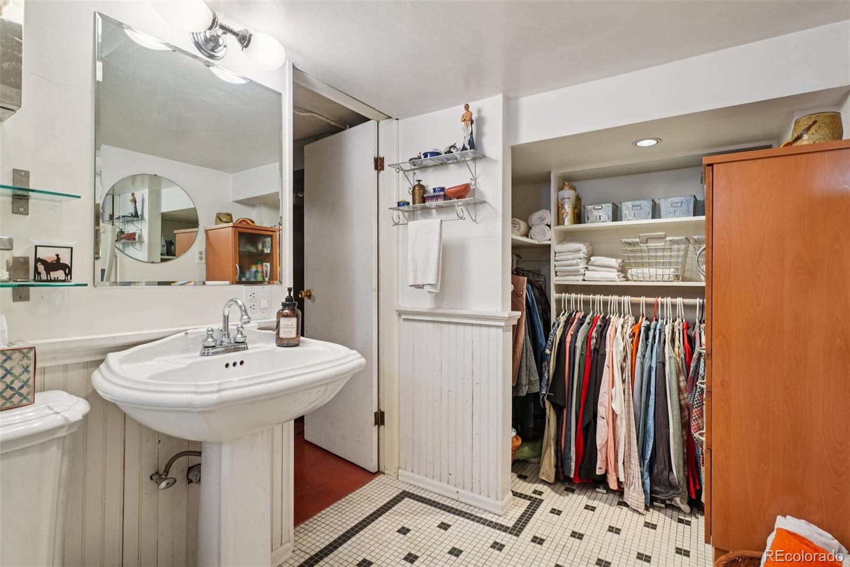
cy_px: 284
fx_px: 389
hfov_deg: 95.0
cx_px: 425
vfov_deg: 72.0
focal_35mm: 16
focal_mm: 11
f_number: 8
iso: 400
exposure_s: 1/6
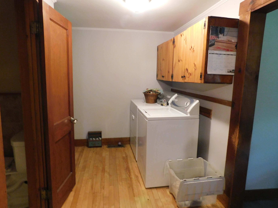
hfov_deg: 73.9
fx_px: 185
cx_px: 139
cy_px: 104
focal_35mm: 23
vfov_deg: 58.9
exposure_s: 1/8
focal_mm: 4
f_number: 3
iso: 450
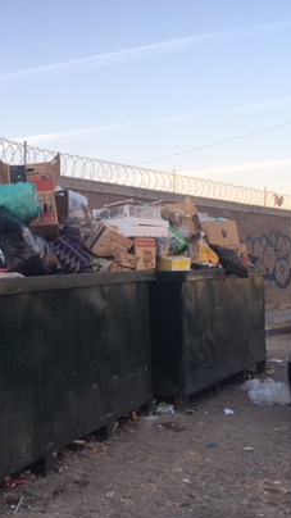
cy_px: 258
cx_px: 38
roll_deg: -0.2
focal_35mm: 50
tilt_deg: +1.2
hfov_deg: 23.4
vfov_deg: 41.3
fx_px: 686
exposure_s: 1/217
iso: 25
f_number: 2.2
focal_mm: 4.15
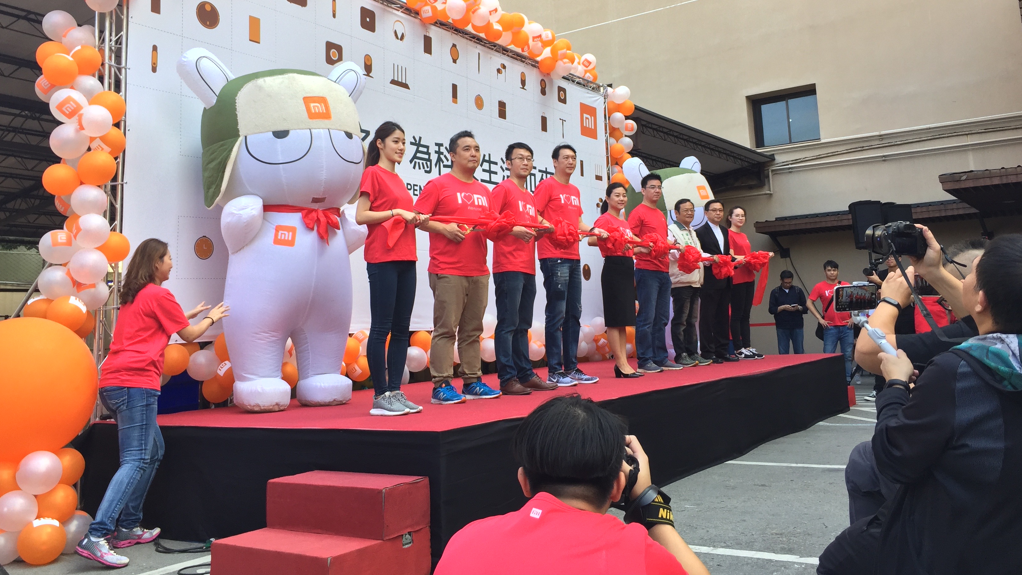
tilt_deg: +9.3
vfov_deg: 36.3
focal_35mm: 32
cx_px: 514
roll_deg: -0.8
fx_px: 867
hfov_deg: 61.0
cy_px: 195
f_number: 2.2
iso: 32
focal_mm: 4.15
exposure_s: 1/229
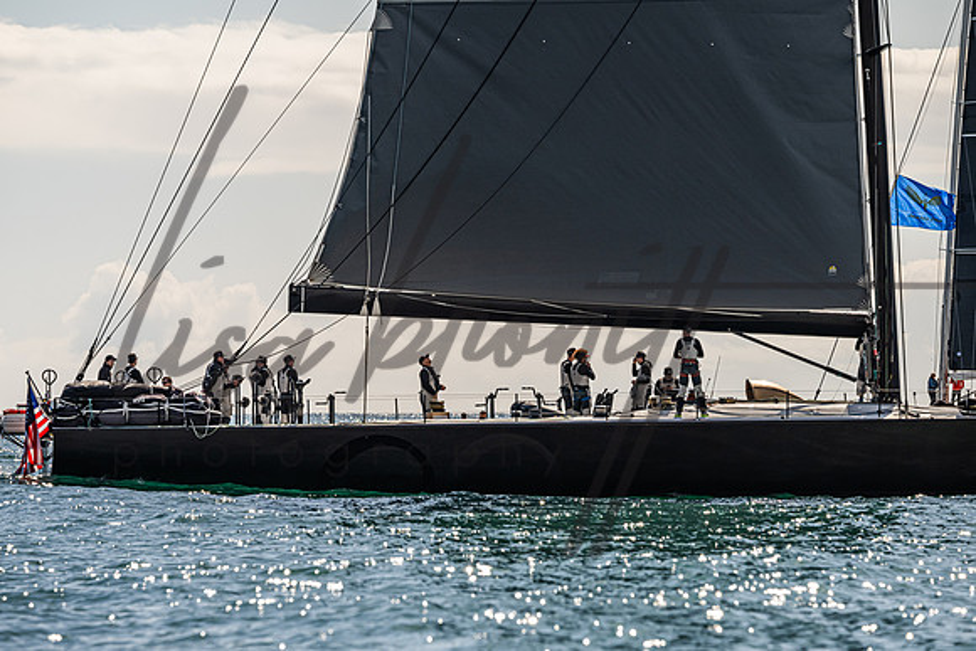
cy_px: 357
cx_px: 442
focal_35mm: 311
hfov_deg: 6.6
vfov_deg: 4.4
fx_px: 8431
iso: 400
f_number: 9
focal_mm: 280
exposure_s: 1/1600
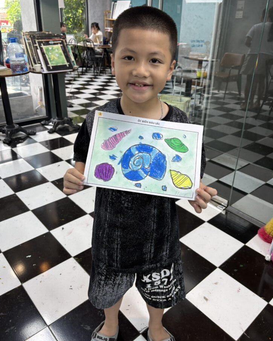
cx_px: 135
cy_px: 156
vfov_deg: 62.1
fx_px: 283
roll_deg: -2.7
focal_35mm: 28
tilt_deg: -24.0
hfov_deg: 51.5
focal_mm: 5.96
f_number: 1.6
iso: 50
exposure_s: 1/100
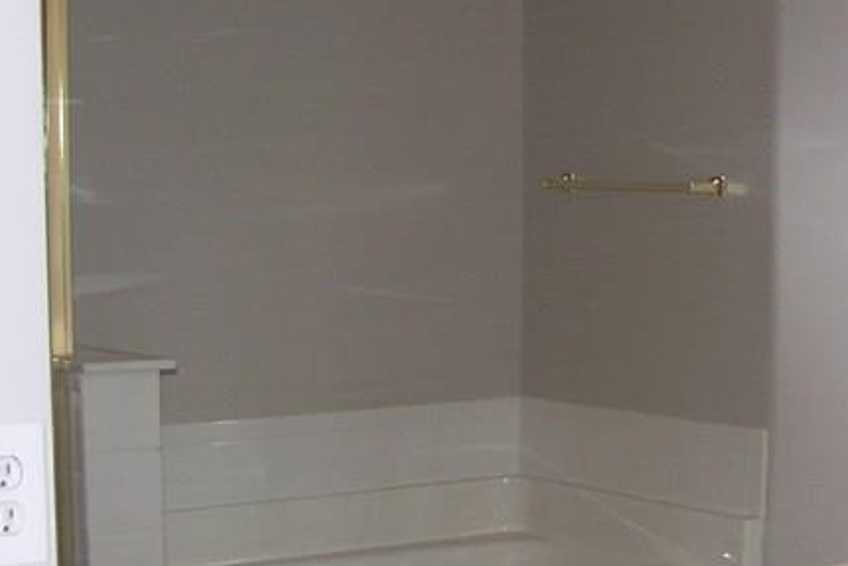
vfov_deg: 13.8
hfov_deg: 19.9
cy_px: 394
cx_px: 885
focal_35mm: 99
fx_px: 2333
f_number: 2.8
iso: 80
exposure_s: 1/60
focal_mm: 6.7
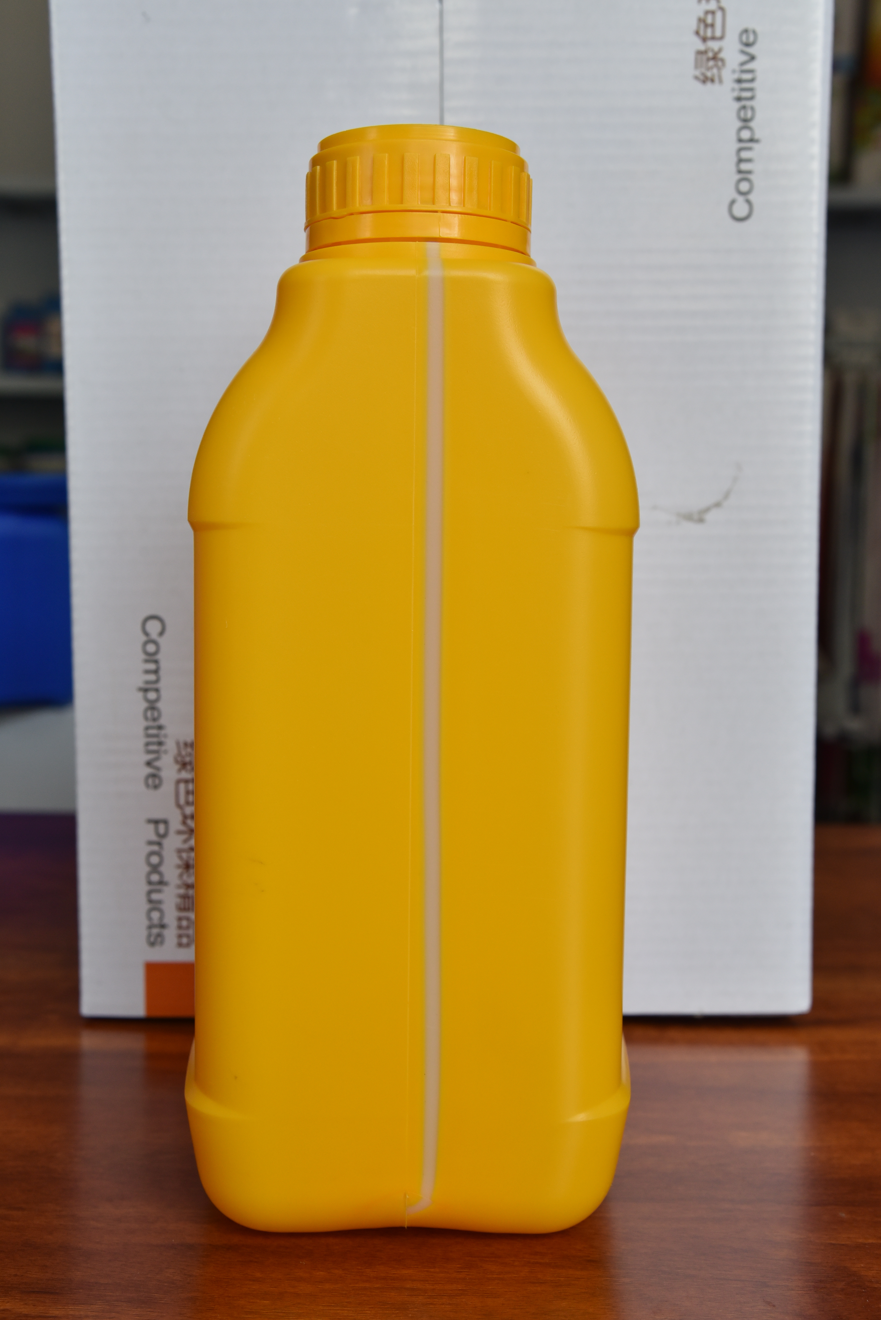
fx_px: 1687
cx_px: 440
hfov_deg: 29.3
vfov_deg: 42.7
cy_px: 660
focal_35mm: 46
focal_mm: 46
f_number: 7.1
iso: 1000
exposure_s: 1/125
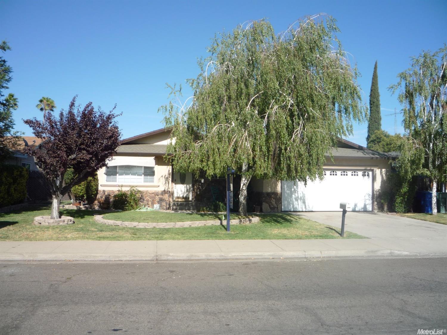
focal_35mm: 30
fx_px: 387
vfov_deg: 46.8
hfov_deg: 60.0
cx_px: 224
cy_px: 168
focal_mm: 5.2
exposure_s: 1/640
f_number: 4
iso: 100
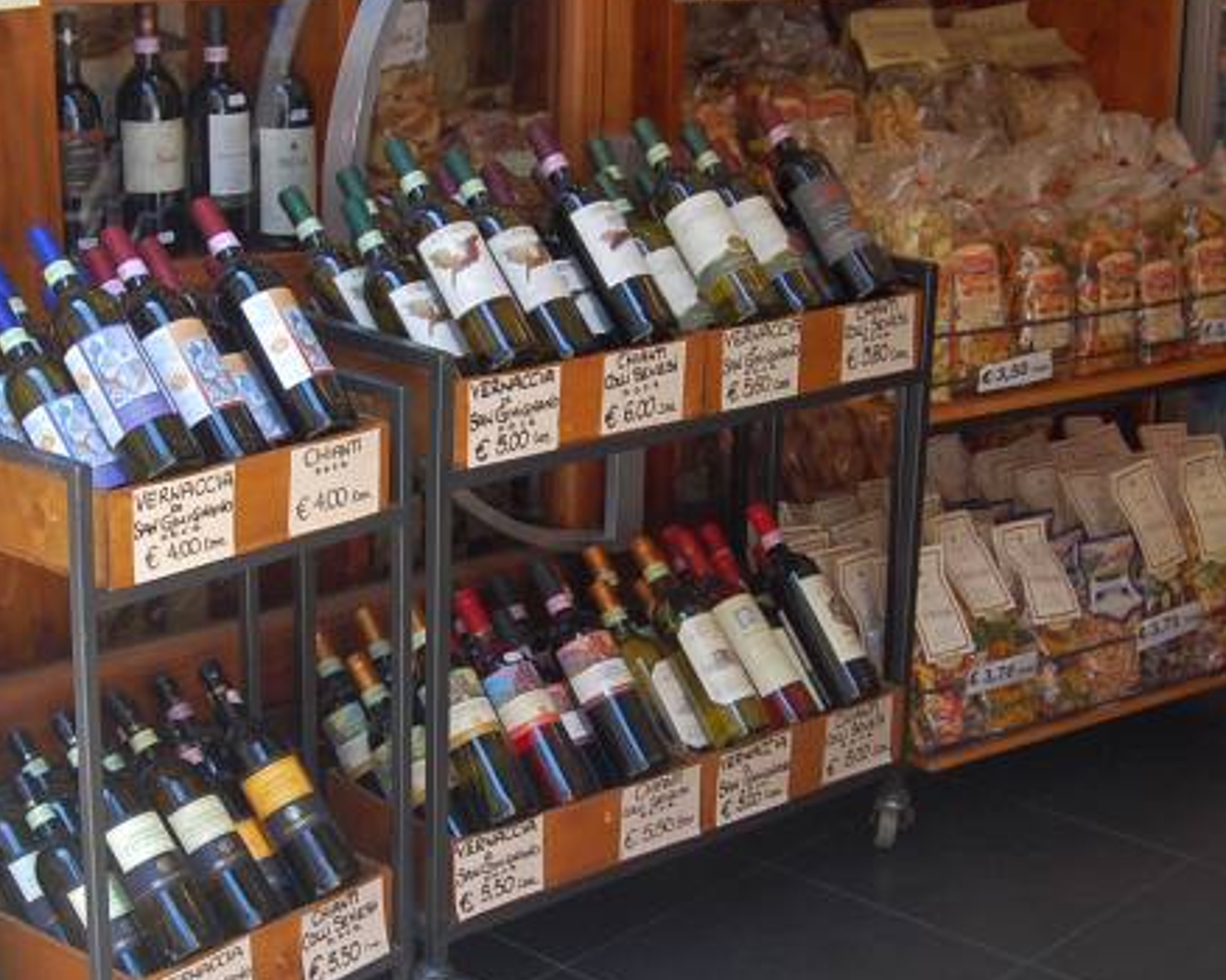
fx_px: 2383
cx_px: 498
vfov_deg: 23.2
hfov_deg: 28.8
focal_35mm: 66
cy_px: 529
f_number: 8
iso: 400
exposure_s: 1/60
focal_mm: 31
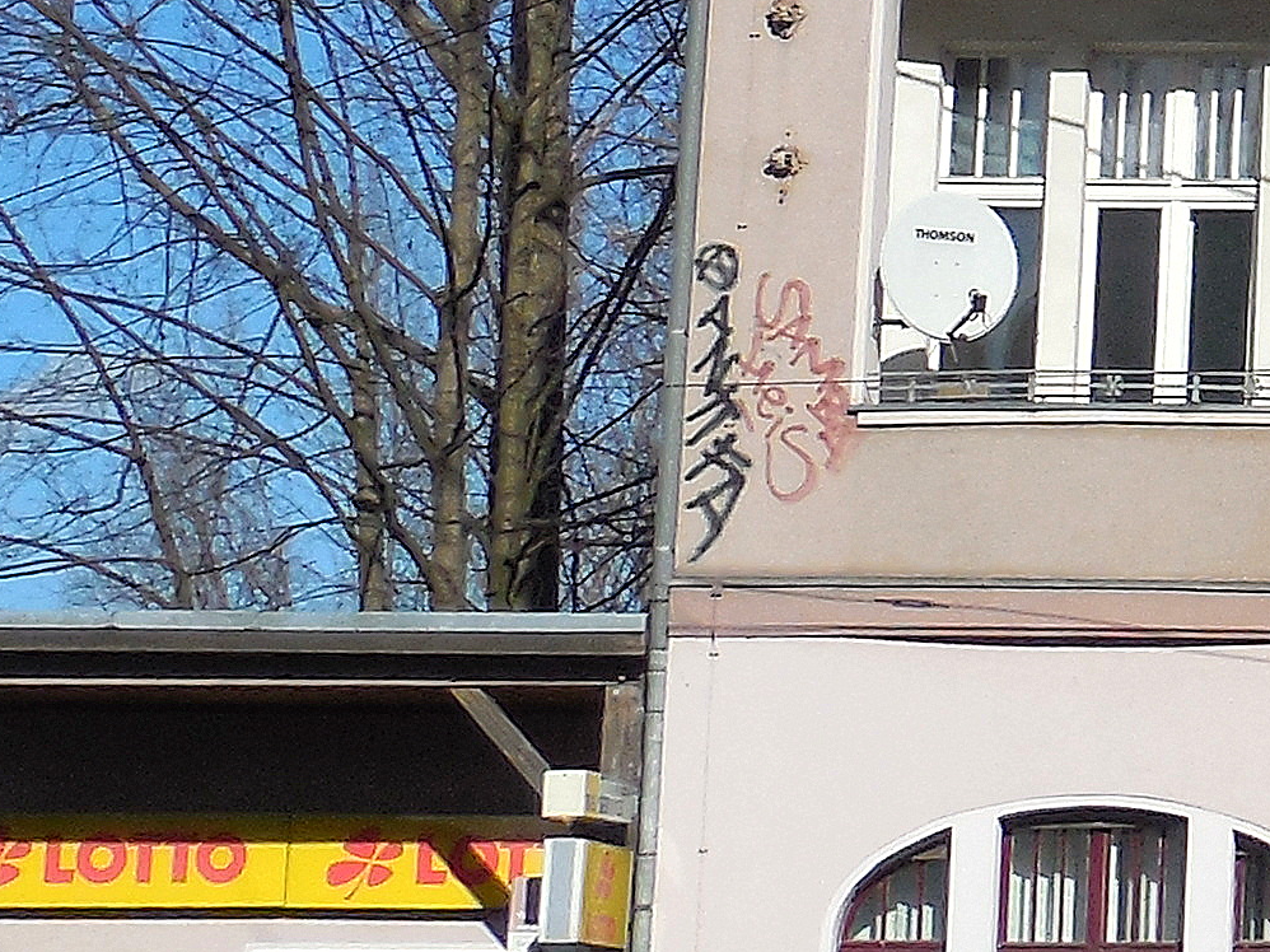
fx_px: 5759
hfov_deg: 11.4
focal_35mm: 157
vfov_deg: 9.3
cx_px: 2467
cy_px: -192
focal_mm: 6.1
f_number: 6.8
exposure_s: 1/800
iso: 125
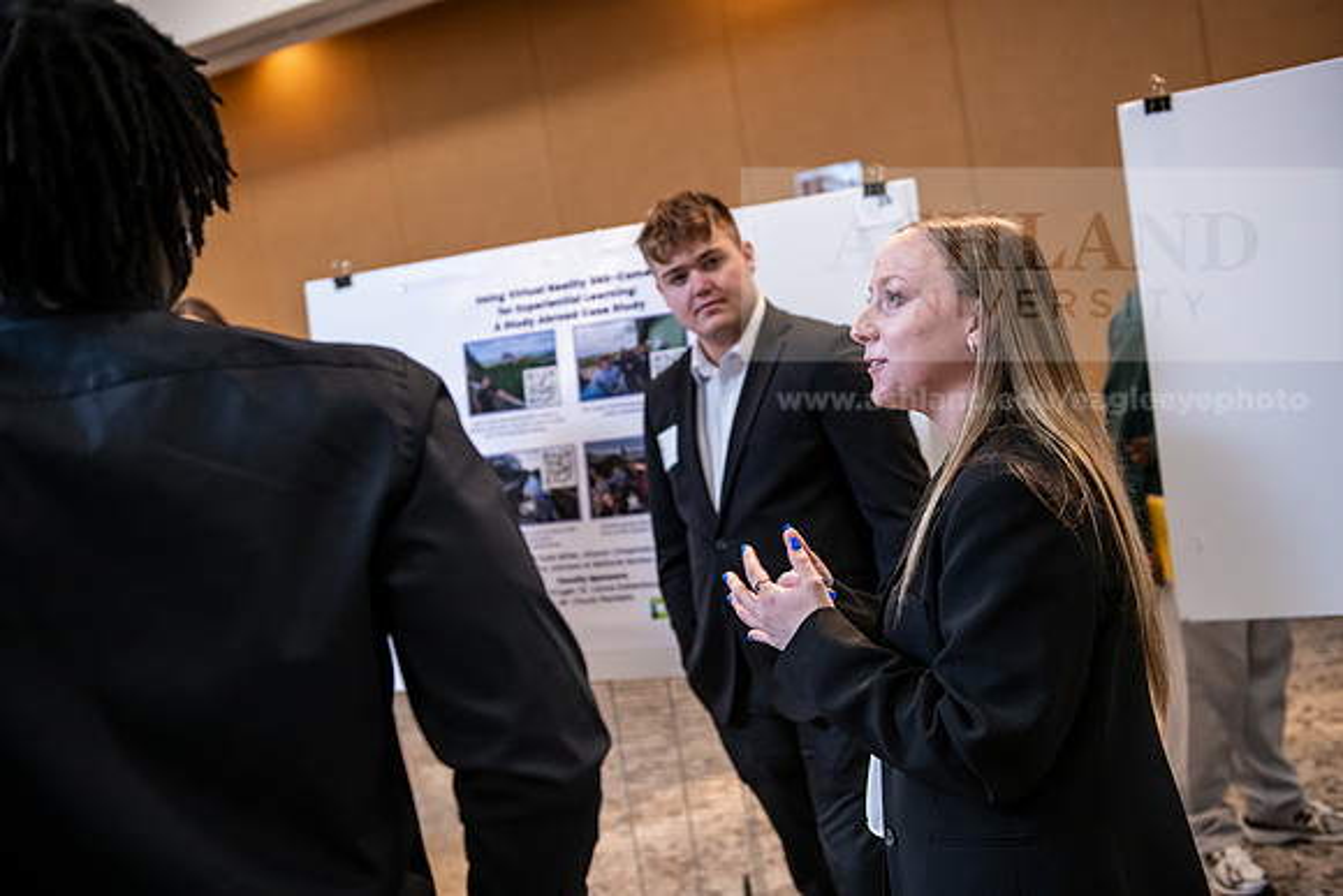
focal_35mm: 42
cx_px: 672
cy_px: 448
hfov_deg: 46.4
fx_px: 1567
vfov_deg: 31.9
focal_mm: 42
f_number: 3.2
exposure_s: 1/160
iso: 2000
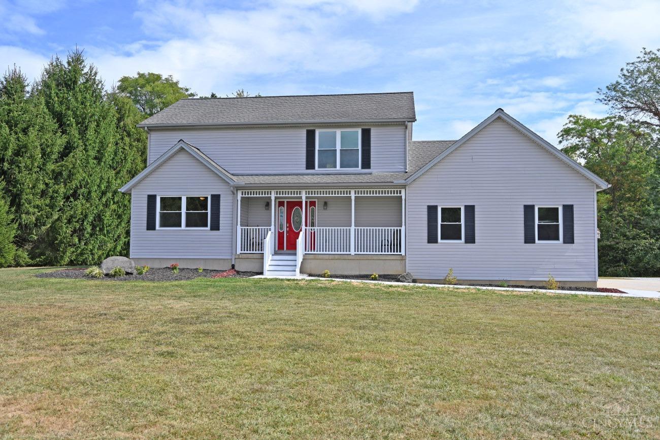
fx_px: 550
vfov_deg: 43.6
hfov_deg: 61.9
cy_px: 220
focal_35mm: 30
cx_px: 330
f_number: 7.1
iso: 100
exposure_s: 1/400
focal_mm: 30
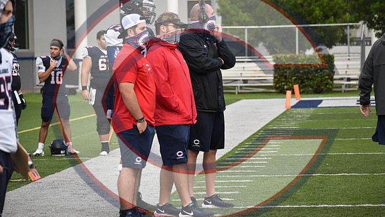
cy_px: 101
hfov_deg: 11.2
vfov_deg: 6.3
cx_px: 192
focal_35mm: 193
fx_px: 1970
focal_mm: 122
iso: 1250
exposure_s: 1/500
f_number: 4.8
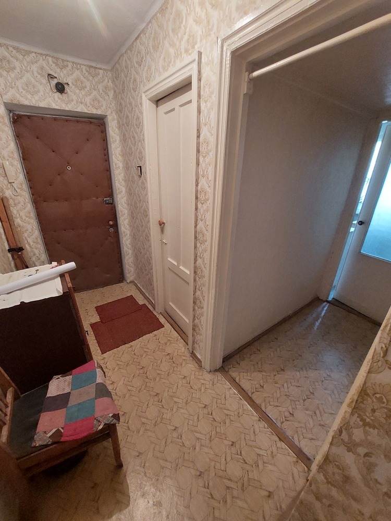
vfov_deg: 106.2
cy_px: 260
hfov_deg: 89.9
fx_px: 196
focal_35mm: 13
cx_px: 196
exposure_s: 1/33
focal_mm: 1.74
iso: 400
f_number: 2.2
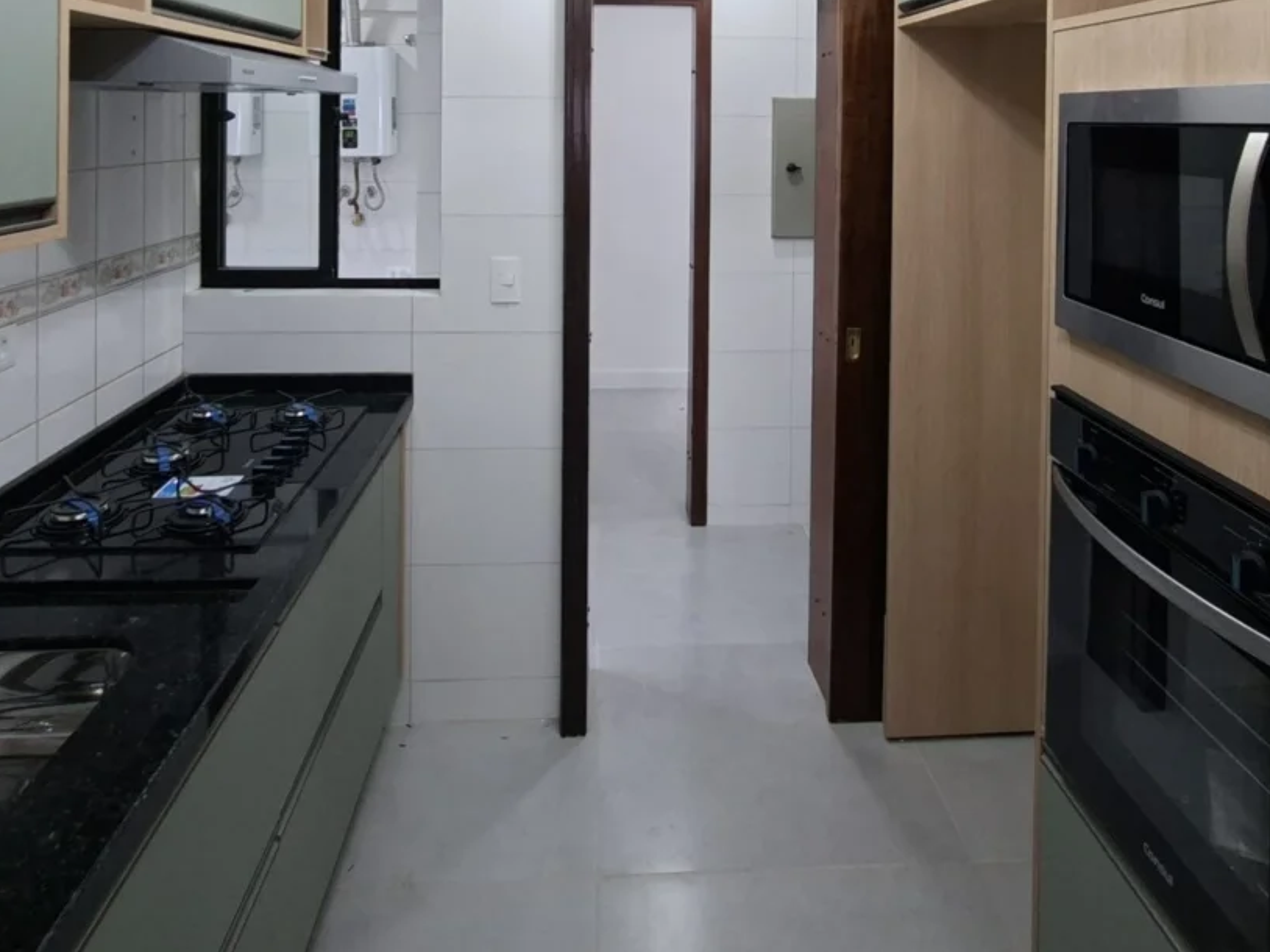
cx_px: 654
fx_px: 844
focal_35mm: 23
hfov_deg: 73.9
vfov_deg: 53.7
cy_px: 153
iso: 80
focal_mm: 1.74
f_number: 2.2
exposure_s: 1/40
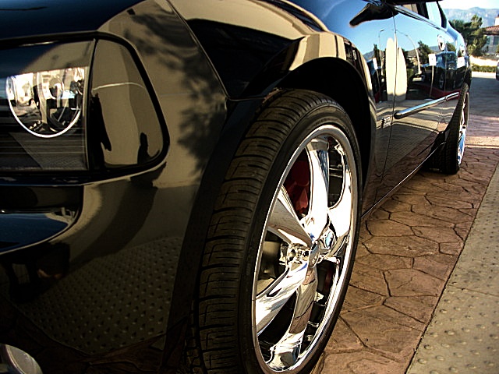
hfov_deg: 51.4
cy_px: 187
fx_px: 519
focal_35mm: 36
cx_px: 250
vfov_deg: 39.7
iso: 50
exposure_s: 1/125
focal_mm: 6.3
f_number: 2.8
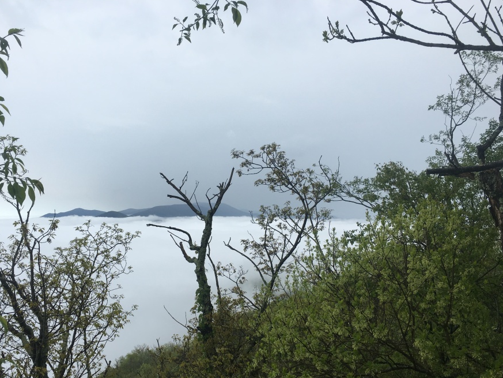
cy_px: 220
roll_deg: +0.3
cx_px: 225
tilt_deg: +0.4
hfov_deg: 53.8
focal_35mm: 34
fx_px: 494
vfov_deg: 41.7
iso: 25
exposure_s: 1/519
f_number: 2.2
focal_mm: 4.15
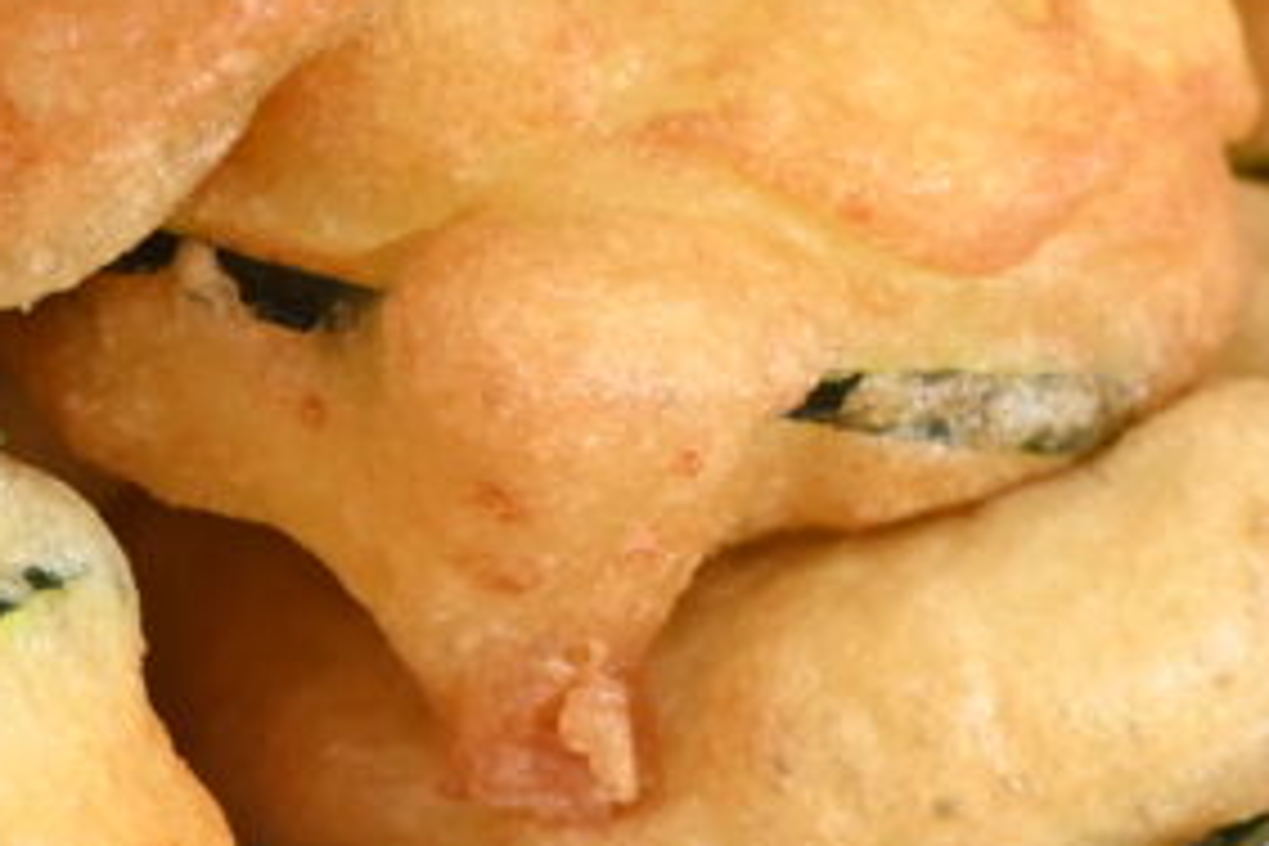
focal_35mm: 283
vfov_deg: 4.8
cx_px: -850
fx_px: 9975
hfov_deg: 7.1
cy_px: -639
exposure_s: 1/10
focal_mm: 35
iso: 200
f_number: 5.6
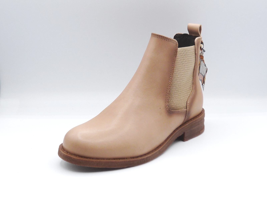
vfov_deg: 29.1
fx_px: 386
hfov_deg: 38.2
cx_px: 134
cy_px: 100
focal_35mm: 50
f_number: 4
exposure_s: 1/200
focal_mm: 4.9
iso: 100
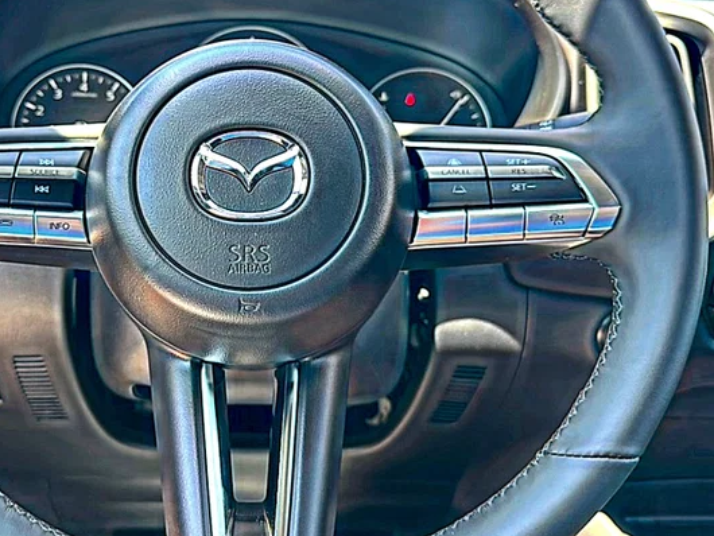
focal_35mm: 33
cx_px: 253
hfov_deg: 54.5
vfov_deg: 42.6
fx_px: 681
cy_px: 197
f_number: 1.78
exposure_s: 1/147
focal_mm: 6.86
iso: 100
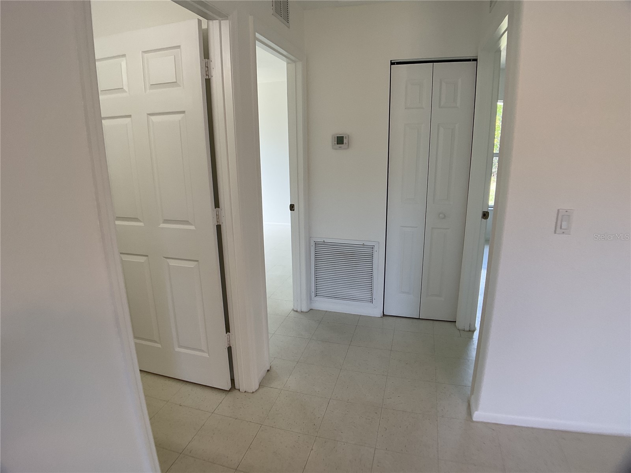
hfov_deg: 61.7
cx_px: 316
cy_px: 236
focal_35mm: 29
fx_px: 529
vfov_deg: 48.2
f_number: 1.8
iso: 40
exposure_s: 1/120
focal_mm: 3
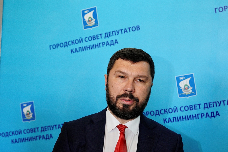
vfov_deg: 19.5
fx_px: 443
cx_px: 114
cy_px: 76
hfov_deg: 28.8
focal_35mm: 70
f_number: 6.3
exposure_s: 1/250
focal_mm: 70
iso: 5000
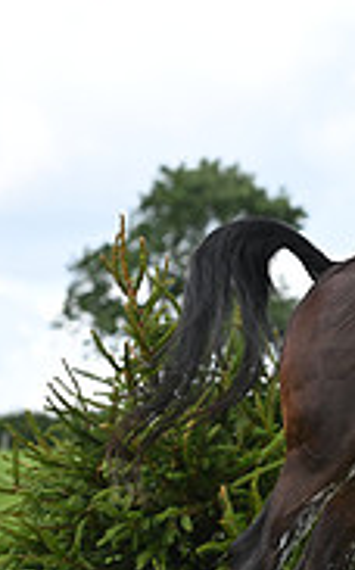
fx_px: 6765
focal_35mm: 436
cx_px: 791
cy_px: 210
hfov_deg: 3.0
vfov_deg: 4.8
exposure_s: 1/1250
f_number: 4.5
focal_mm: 135
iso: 400
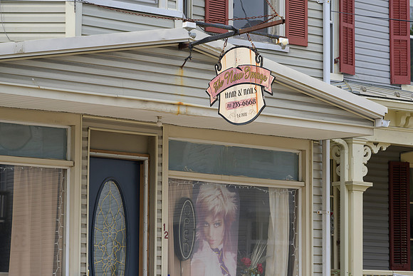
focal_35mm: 150
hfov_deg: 13.6
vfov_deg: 9.1
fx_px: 1725
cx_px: 259
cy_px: 103
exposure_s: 1/160
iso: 100
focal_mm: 120
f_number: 8
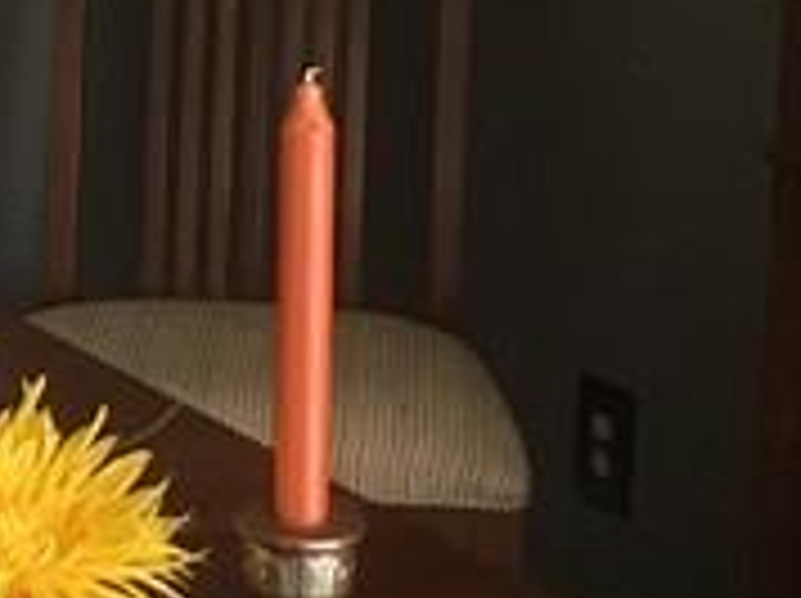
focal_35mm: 167
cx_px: -387
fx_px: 3859
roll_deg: -0.3
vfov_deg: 8.8
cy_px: 45
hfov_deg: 11.4
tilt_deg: -11.2
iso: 200
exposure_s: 1/30
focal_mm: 4.15
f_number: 2.2
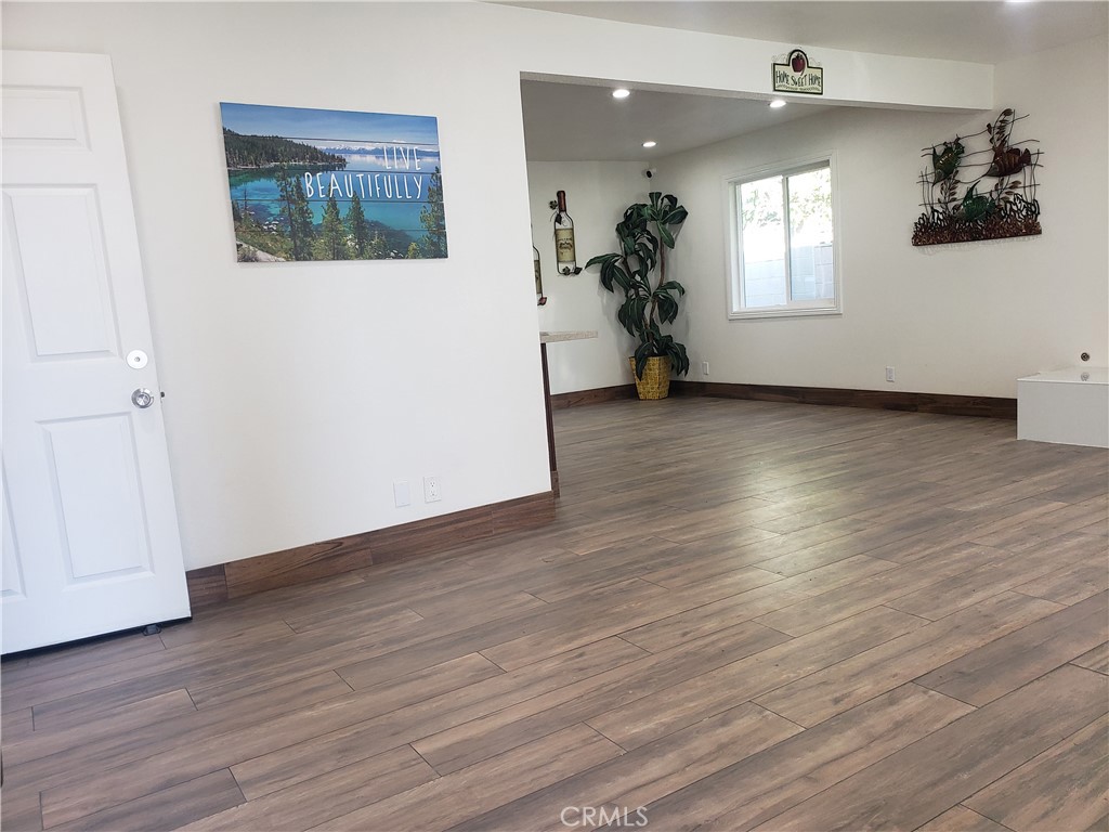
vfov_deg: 53.1
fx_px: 833
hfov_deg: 67.3
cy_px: 416
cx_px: 554
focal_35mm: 26
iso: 125
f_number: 2.4
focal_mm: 4.3
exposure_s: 1/60
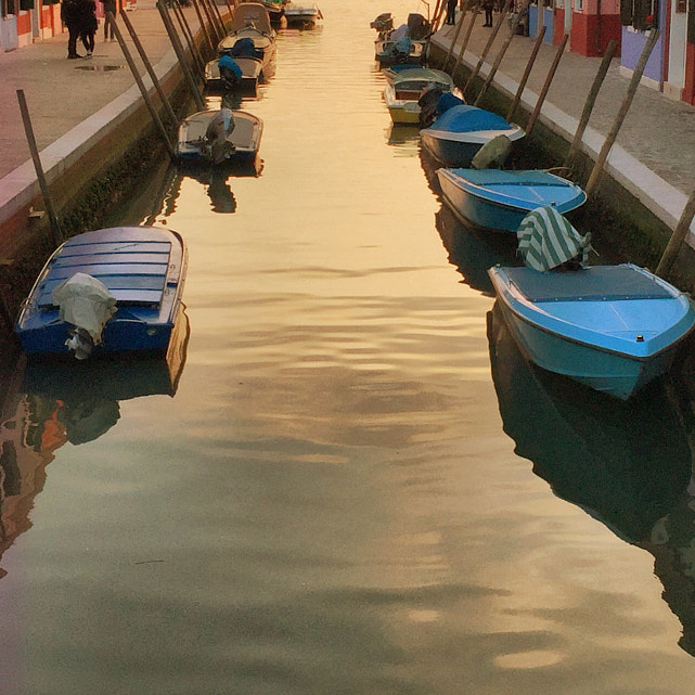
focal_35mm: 64
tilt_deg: -10.6
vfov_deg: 26.8
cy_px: 280
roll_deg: +1.3
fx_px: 1454
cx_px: 356
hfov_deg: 26.9
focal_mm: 4.15
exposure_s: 1/694
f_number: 2.2
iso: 32
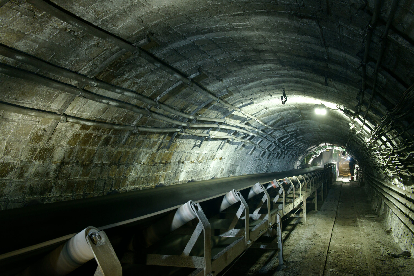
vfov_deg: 38.9
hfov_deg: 55.8
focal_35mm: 34
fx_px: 391
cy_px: 138
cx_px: 207
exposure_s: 6
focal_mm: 34
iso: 320
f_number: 10
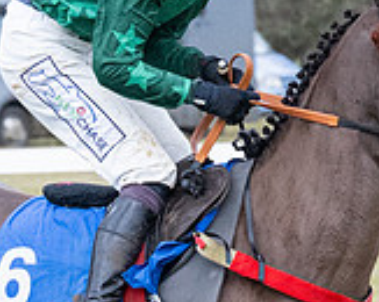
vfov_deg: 2.6
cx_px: 453
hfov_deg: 3.2
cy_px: 305
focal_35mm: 596
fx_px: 6677
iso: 1600
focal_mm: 79
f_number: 4
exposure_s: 1/1000
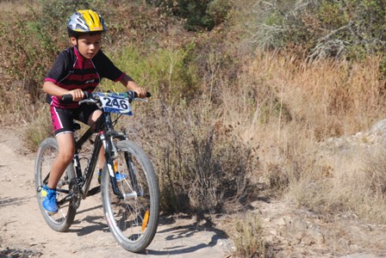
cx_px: 193
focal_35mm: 82
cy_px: 129
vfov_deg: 16.6
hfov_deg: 24.6
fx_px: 886
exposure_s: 1/320
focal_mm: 55
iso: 200
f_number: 9
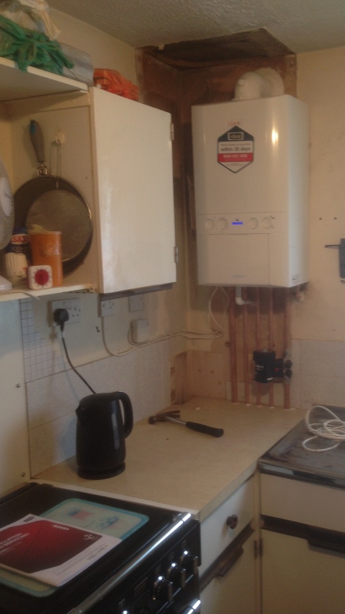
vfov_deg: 54.0
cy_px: 304
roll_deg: +0.9
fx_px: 602
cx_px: 225
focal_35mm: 37
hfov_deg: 31.8
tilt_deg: -5.9
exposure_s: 1/20
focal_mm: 4.12
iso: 64
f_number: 2.4
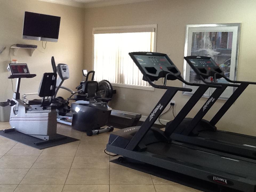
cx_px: 128
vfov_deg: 32.9
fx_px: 325
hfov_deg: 42.9
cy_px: 96
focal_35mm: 44
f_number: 2.4
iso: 125
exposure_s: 1/30
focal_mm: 2.03
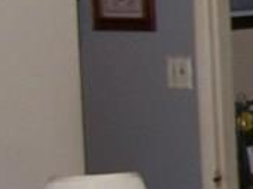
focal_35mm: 228
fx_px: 1665
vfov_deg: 6.5
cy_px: 89
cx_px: 636
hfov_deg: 8.0
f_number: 2.8
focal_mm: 6.3
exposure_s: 1/60
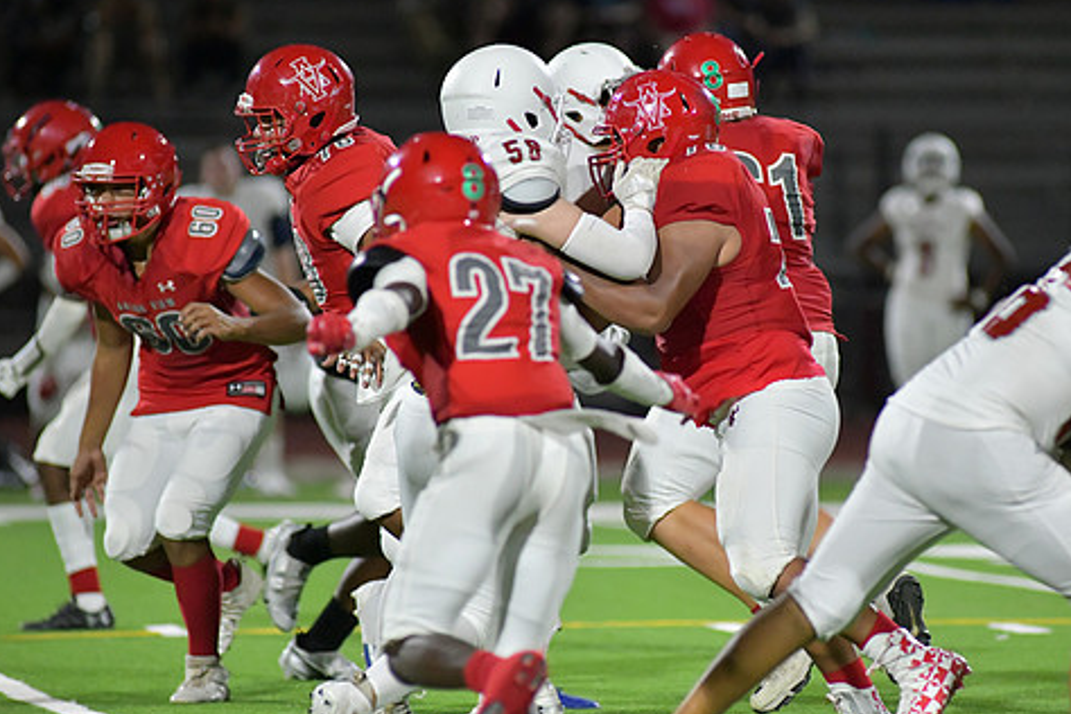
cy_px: 385
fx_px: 10917
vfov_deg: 3.7
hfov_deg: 5.6
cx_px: 608
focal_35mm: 367
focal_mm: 300
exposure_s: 1/1250
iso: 7200
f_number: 4
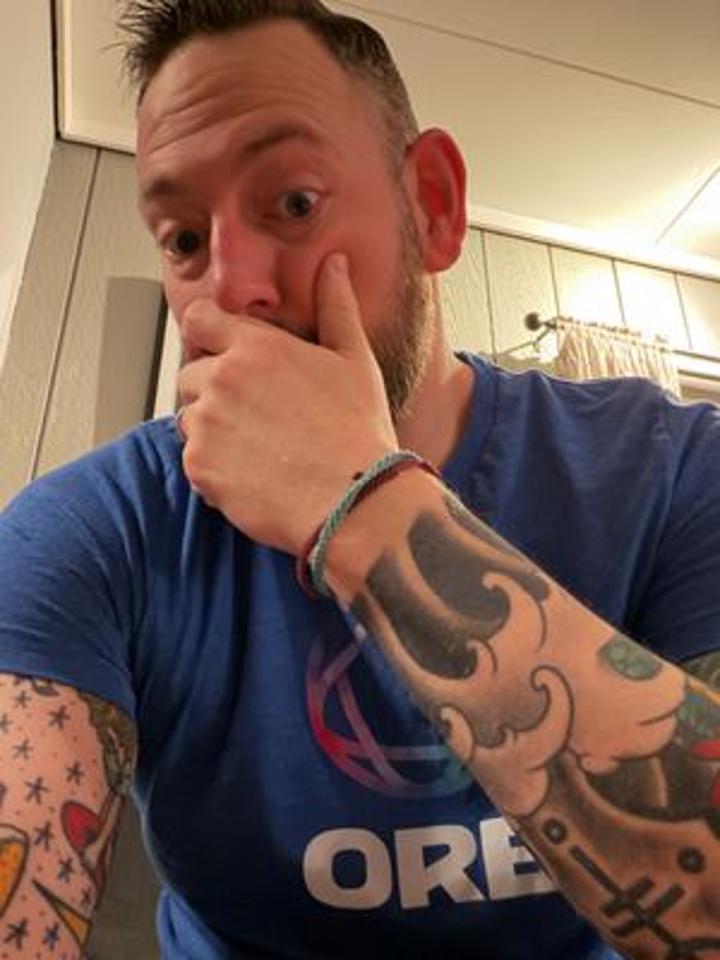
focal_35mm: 30
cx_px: 360
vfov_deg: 60.0
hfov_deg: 46.8
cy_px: 480
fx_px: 832
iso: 1250
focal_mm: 2.71
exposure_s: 1/15
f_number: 1.9
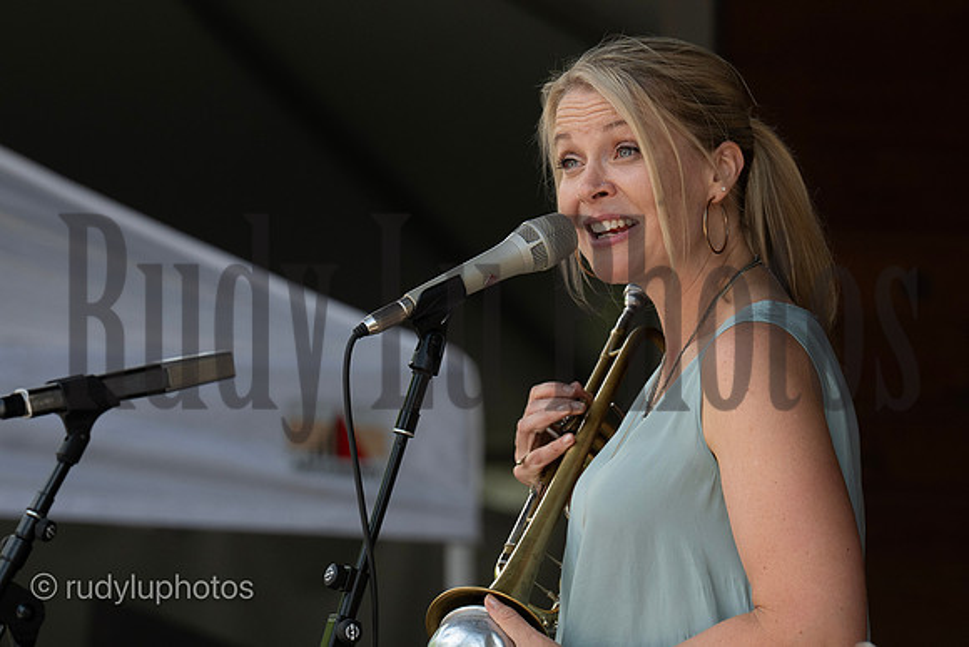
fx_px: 8077
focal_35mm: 300
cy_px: 324
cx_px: 484
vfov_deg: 4.6
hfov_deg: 6.9
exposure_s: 1/1000
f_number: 5.6
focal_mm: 200
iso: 800
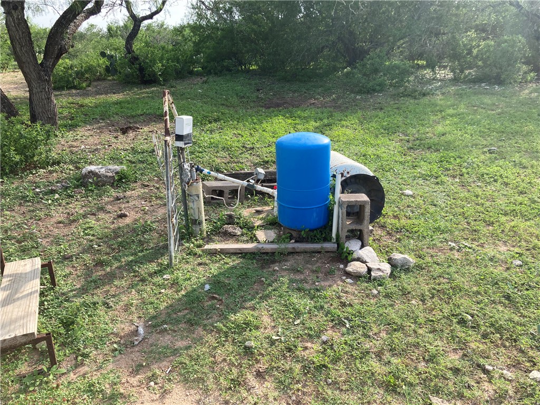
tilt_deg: -17.5
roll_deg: +2.9
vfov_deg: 49.7
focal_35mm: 28
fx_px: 437
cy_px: 202
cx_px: 270
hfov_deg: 63.4
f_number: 1.8
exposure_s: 1/571
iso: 20
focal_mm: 3.99
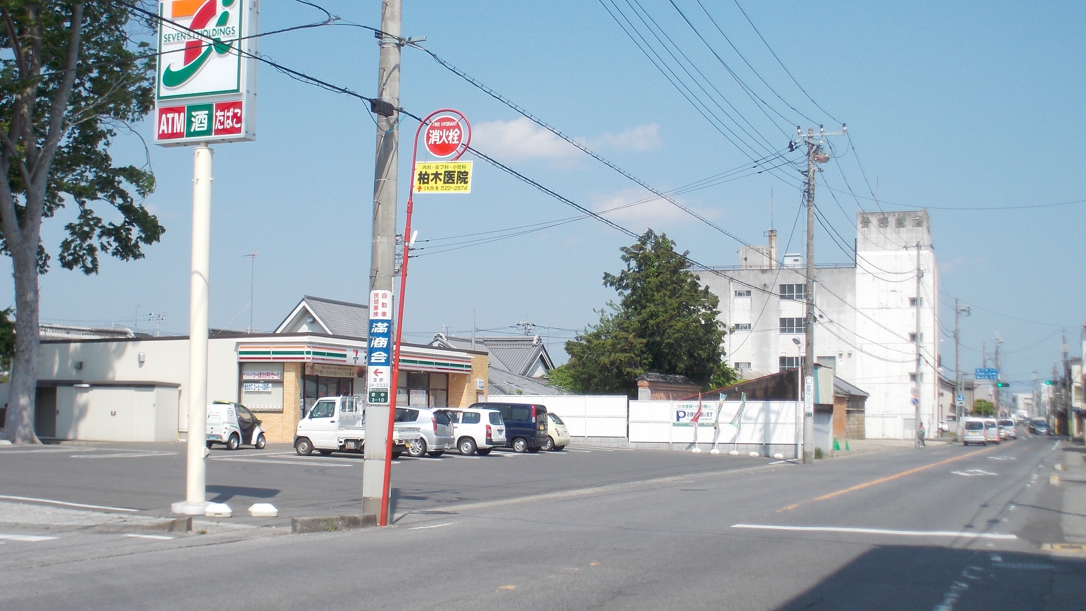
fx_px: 1440
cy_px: 307
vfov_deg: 24.0
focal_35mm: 50
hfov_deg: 41.3
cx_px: 540
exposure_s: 1/640
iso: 80
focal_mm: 6.4
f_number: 4.2
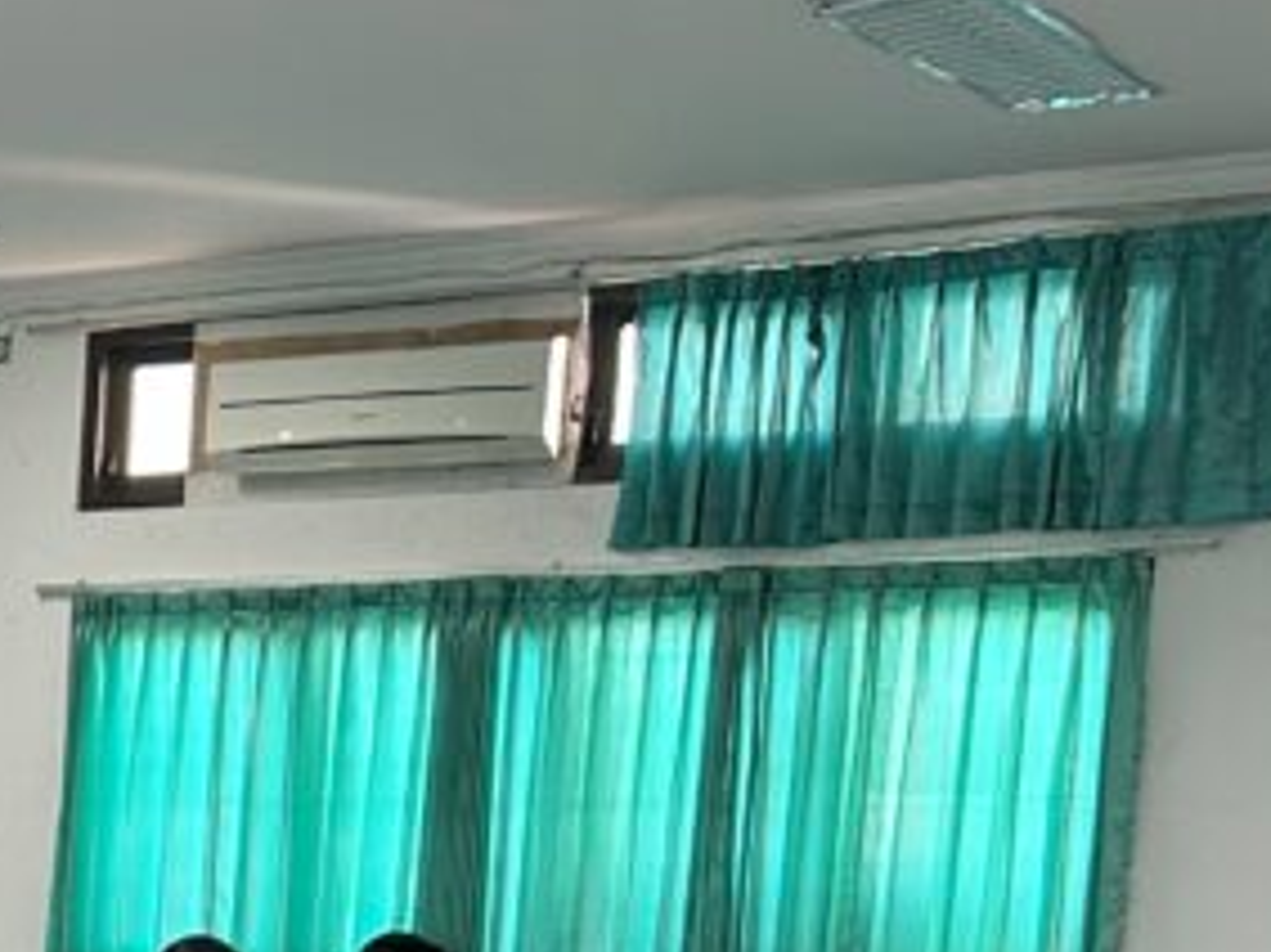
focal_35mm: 94
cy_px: 1257
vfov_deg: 15.0
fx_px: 3450
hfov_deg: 17.3
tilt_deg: -6.3
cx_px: -966
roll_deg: -0.3
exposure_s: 1/50
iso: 100
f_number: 1.5
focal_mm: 5.7
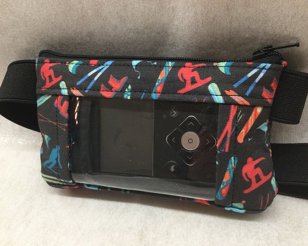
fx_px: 301
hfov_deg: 54.2
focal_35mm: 33
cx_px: 158
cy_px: 123
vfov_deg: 44.6
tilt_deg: -46.6
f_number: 2.4
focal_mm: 3.3
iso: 64
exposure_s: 1/30
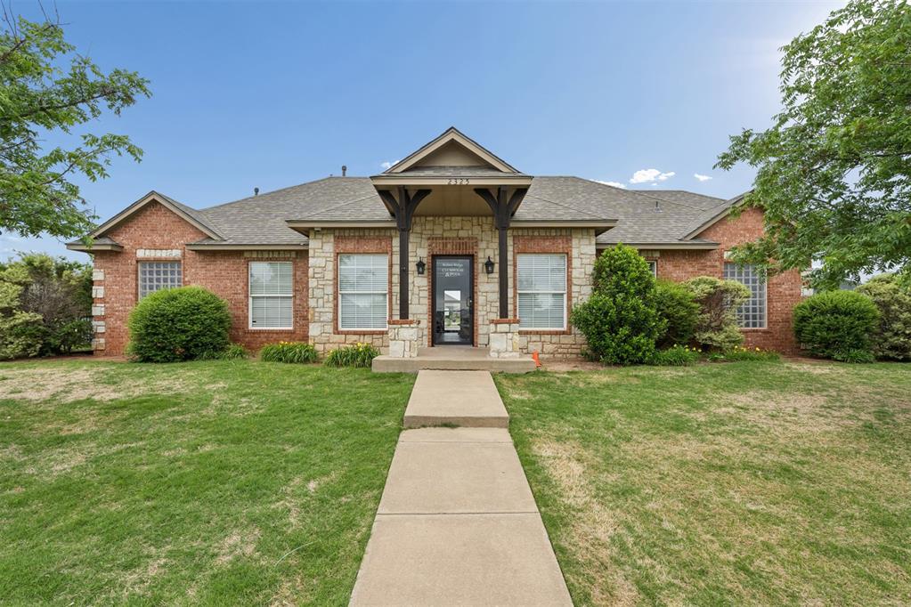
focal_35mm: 16
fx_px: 405
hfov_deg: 96.7
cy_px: 304
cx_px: 456
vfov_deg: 73.7
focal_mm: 16
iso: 200
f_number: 8
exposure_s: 1/400
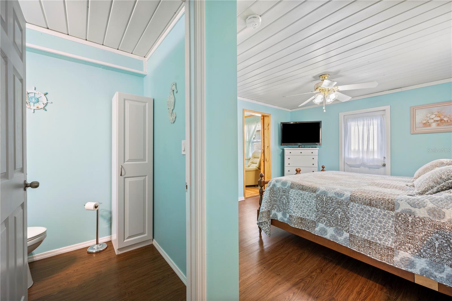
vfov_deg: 81.1
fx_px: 176
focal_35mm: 14
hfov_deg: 104.3
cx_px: 226
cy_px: 150
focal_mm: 14
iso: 320
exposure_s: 1/2
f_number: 7.1
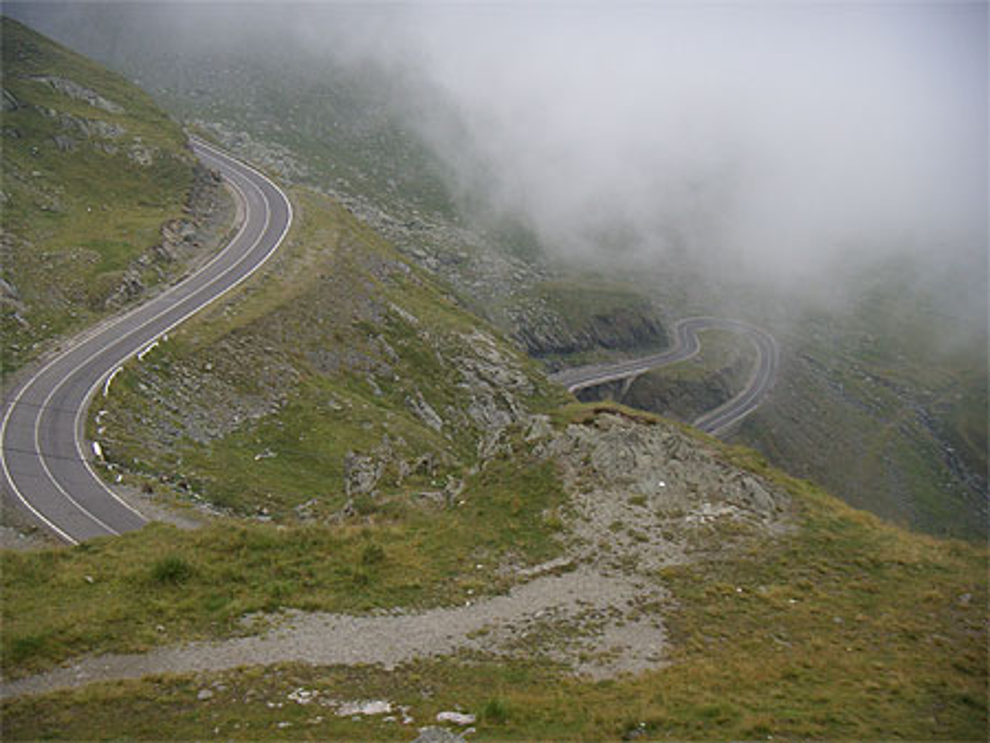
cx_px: 495
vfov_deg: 37.8
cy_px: 372
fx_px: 1087
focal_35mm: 38
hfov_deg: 49.0
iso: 64
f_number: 3.5
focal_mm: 6.4
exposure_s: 1/65.3
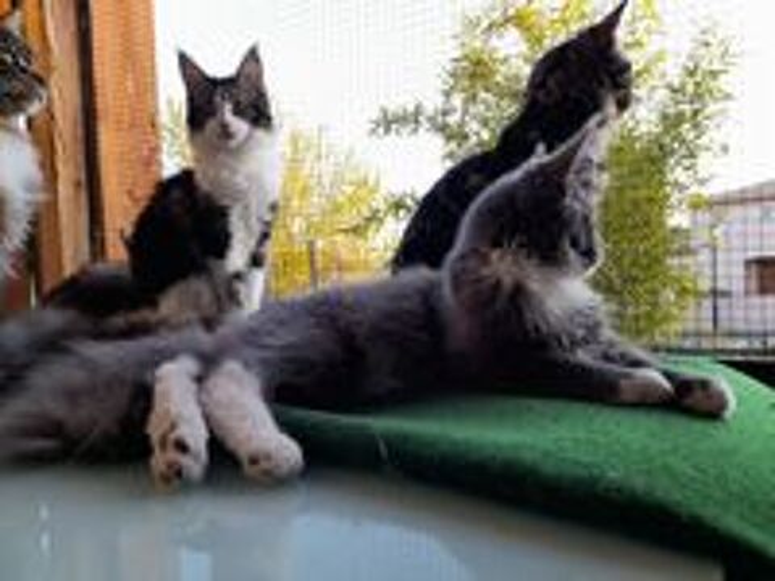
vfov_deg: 54.9
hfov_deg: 69.4
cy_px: 290
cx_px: 388
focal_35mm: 25
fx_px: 560
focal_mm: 4.6
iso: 32
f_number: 2
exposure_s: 1/50
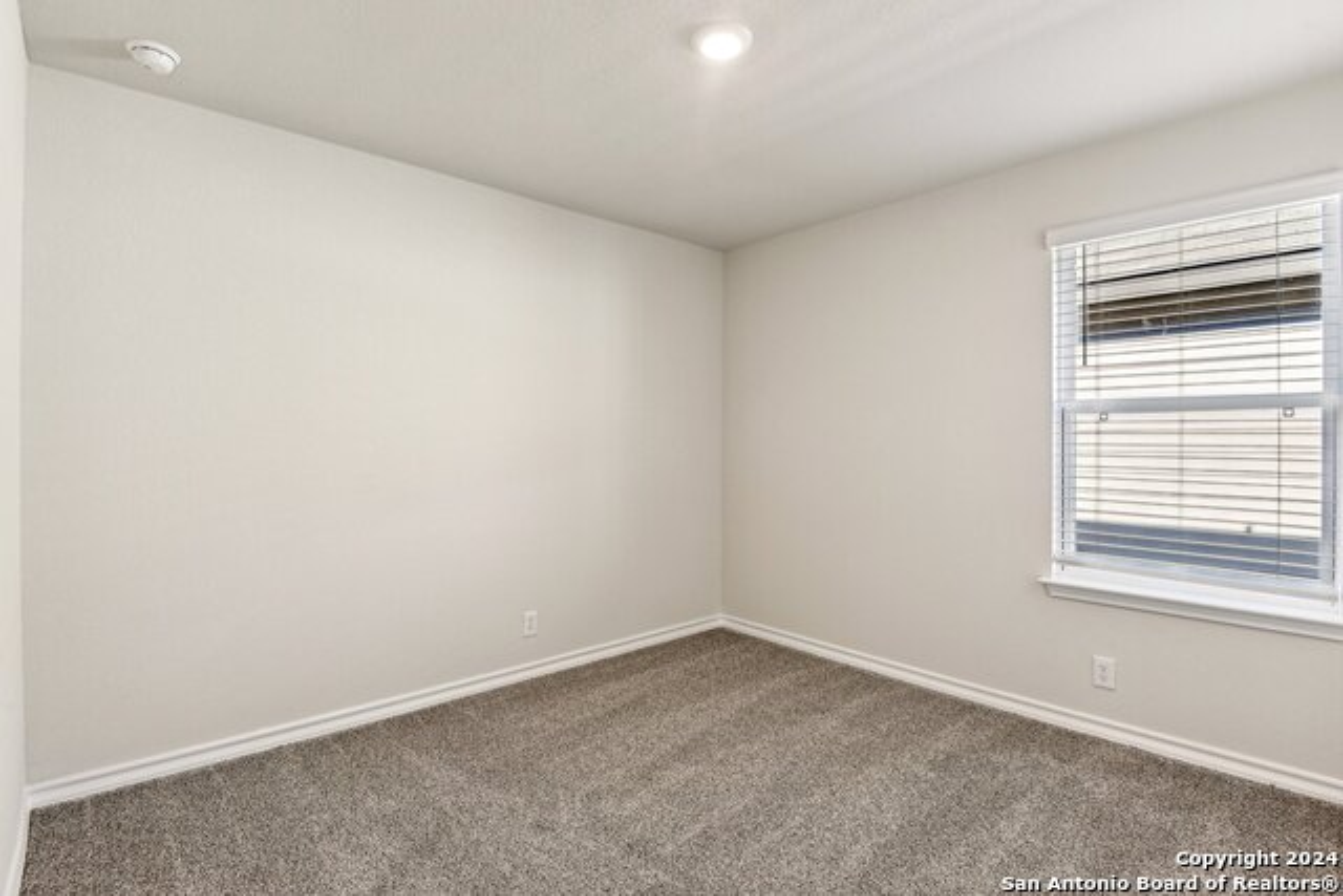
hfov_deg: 93.3
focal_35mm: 17
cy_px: 448
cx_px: 672
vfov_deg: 70.5
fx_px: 634
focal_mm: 17
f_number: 8
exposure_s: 1/20
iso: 400
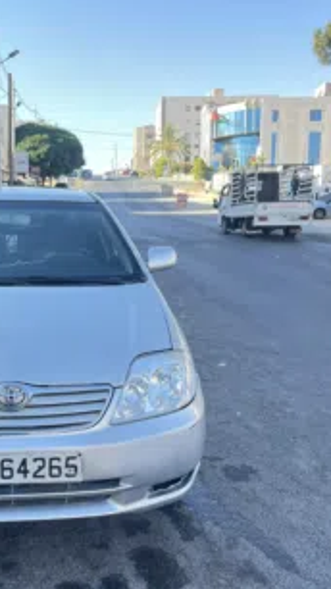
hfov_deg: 31.4
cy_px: 304
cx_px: 83
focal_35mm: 37
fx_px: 578
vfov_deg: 54.0
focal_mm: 5.1
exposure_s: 1/266
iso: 50
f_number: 1.6
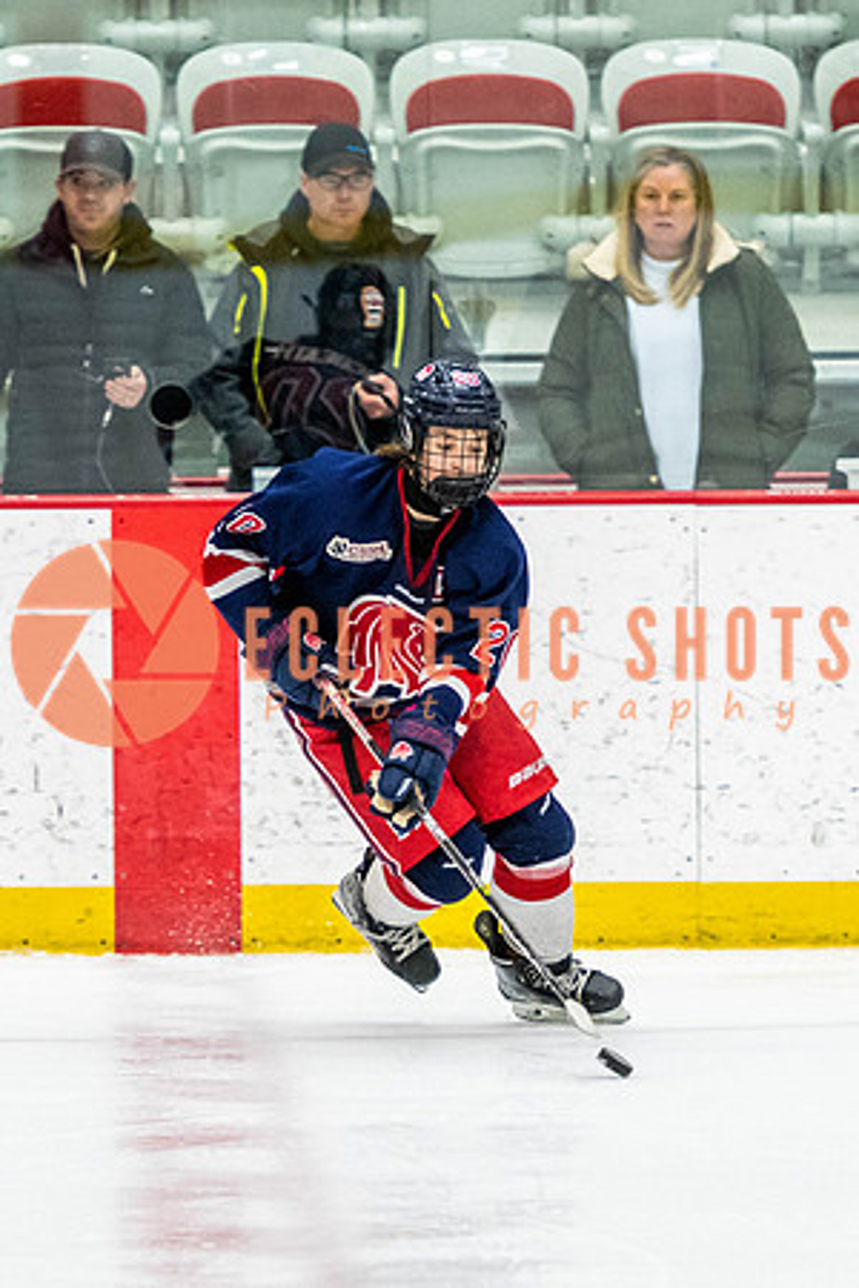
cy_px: 719
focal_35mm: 353
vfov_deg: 5.8
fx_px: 12621
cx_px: 293
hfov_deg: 3.9
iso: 2200
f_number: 2.8
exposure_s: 1/640
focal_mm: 145
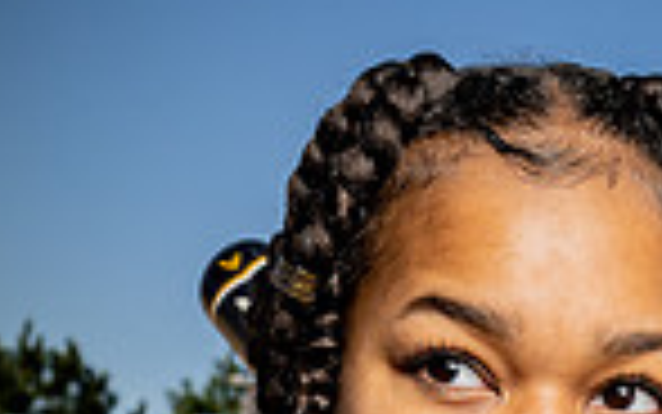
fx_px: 2310
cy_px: 986
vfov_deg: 9.2
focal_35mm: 128
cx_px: 477
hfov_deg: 16.2
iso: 125
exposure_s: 1/250
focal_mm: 41
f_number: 10
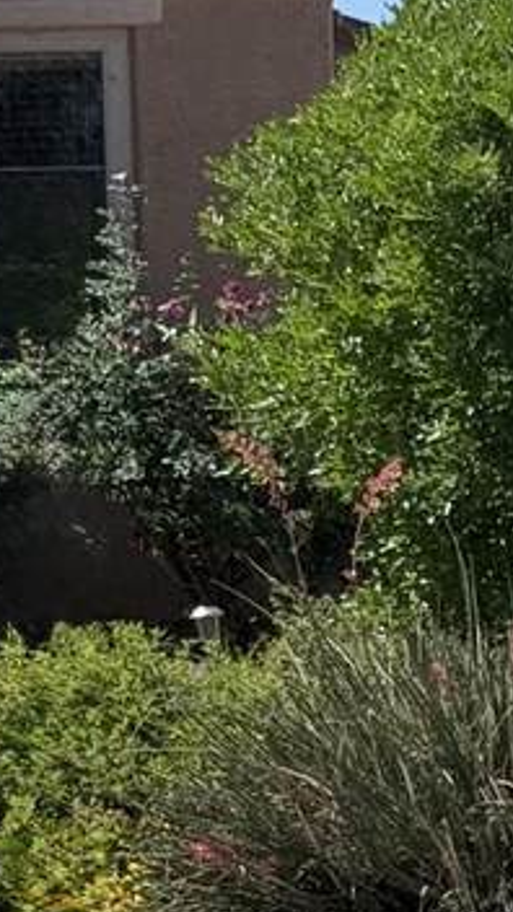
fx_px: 4595
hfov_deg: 6.1
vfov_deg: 11.2
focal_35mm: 190
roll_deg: -0.7
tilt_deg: +5.9
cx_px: -702
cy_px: -65
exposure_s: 1/4878
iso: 64
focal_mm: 6.76
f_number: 1.78
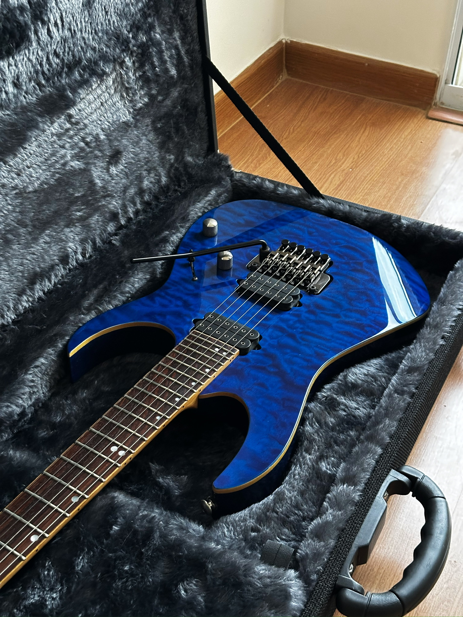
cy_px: 308
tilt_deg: -37.1
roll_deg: -1.7
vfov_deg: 39.7
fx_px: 856
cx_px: 232
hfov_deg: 30.3
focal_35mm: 48
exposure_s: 1/40
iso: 500
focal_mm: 6.86
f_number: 1.78
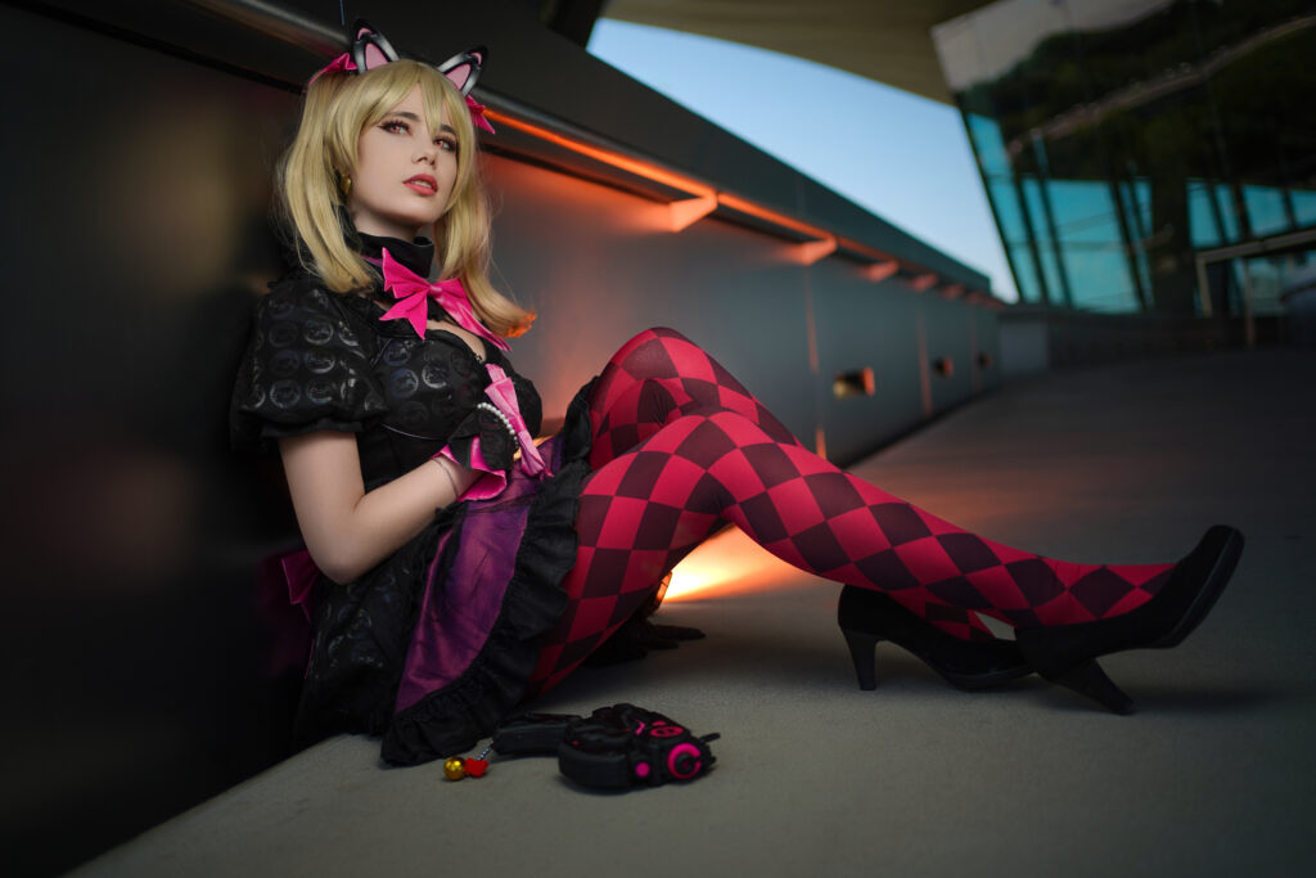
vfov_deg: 37.9
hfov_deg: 54.4
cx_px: 658
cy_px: 439
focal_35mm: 35
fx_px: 1280
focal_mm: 35
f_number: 1.8
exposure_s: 1/125
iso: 50
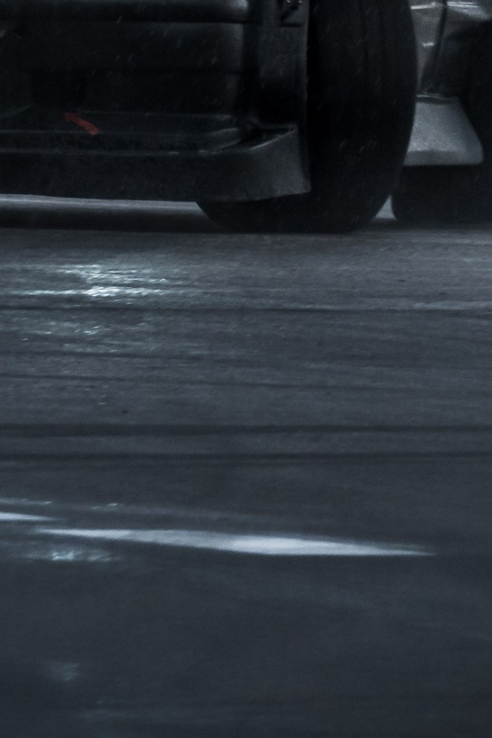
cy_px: 38
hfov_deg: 0.9
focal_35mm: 1484
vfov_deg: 1.4
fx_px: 30431
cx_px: -185
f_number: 6.3
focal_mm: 240
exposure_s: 1/500
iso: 1000
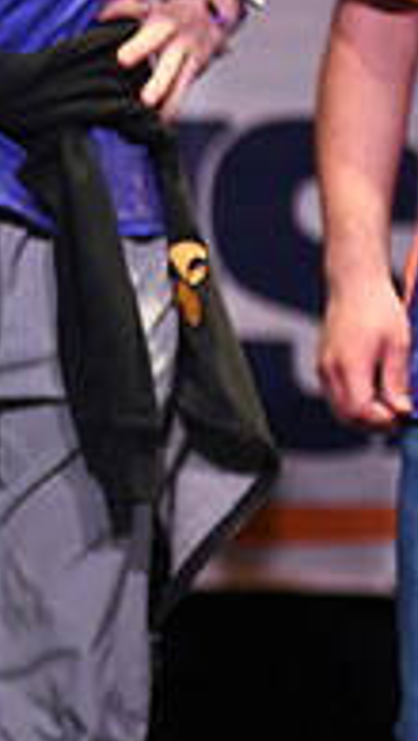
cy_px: 302
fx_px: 3795
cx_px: -635
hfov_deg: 6.0
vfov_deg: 11.1
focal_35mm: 193
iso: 560
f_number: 2.8
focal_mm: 62
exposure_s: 1/125
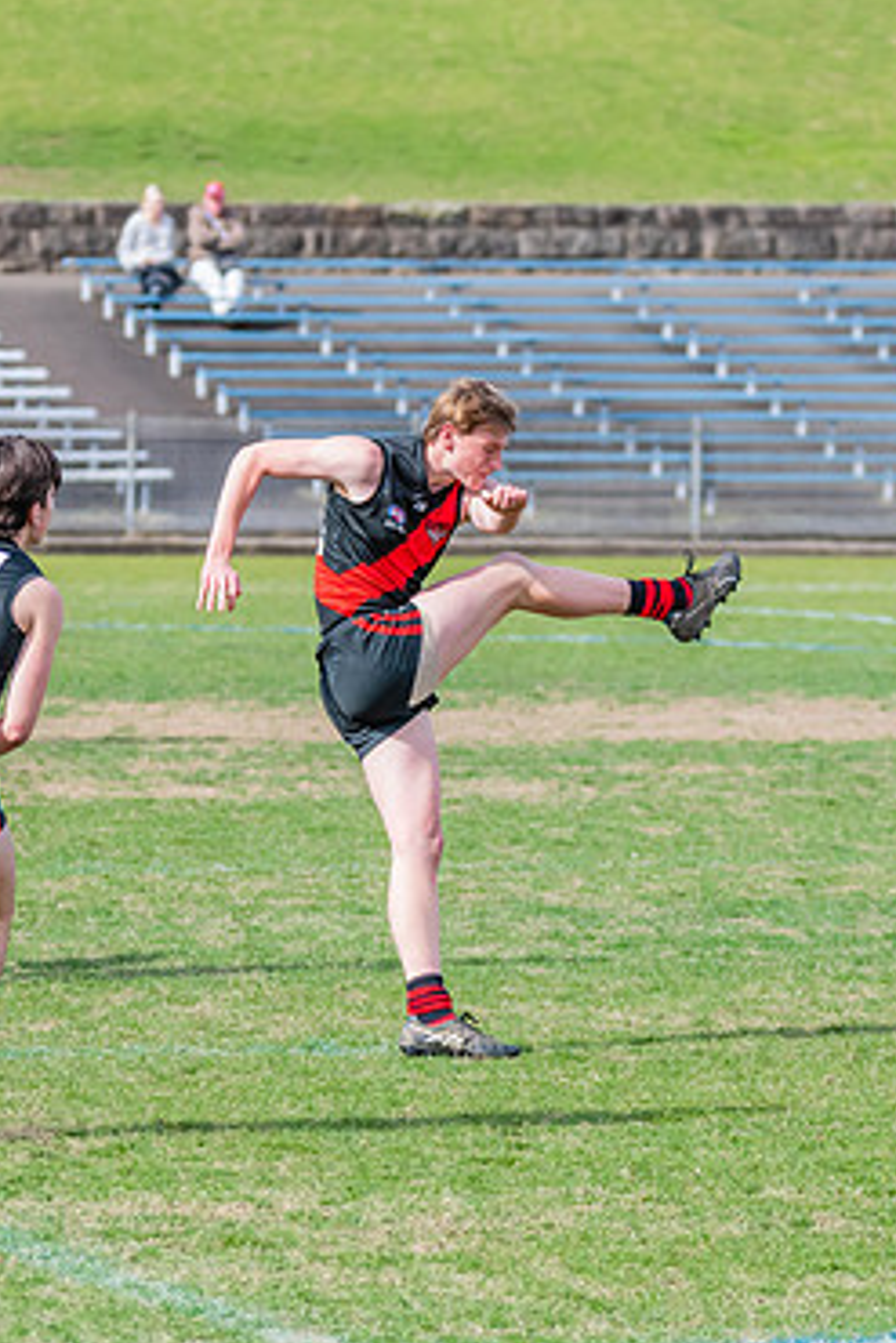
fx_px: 15701
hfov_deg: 3.3
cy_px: 700
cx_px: 431
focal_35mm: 421
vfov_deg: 4.9
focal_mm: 200
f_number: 7.1
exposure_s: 1/1600
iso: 800
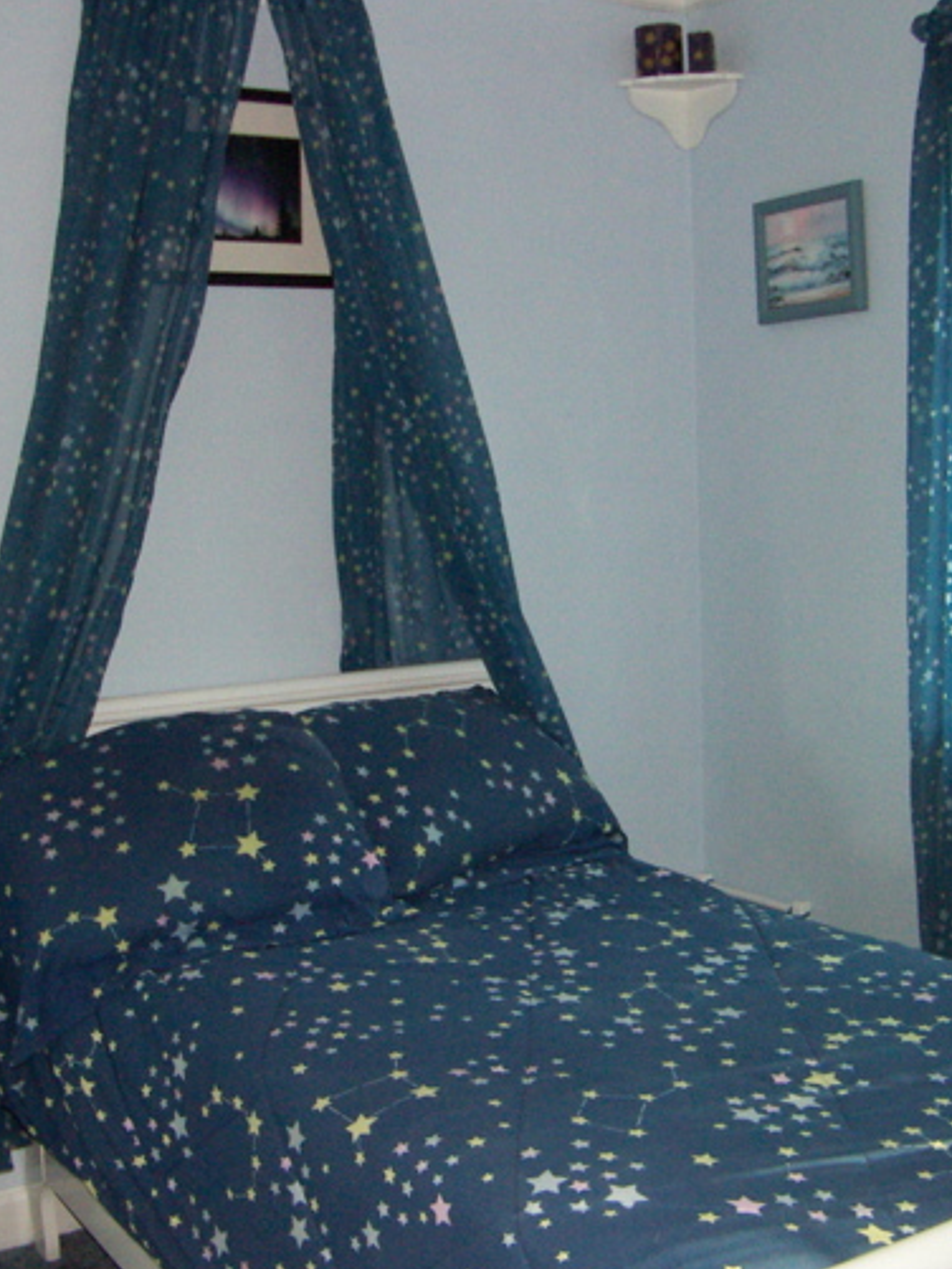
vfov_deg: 41.2
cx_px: 506
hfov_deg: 31.5
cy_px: 638
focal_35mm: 46
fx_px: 1686
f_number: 2.8
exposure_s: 1/50
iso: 200
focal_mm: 4.7
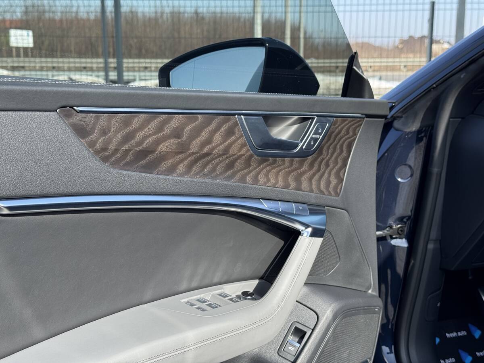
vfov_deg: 30.3
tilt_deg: -9.5
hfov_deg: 39.7
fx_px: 671
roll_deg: +1.2
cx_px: 242
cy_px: 182
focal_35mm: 48
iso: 64
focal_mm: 6.76
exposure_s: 1/1094
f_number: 1.78
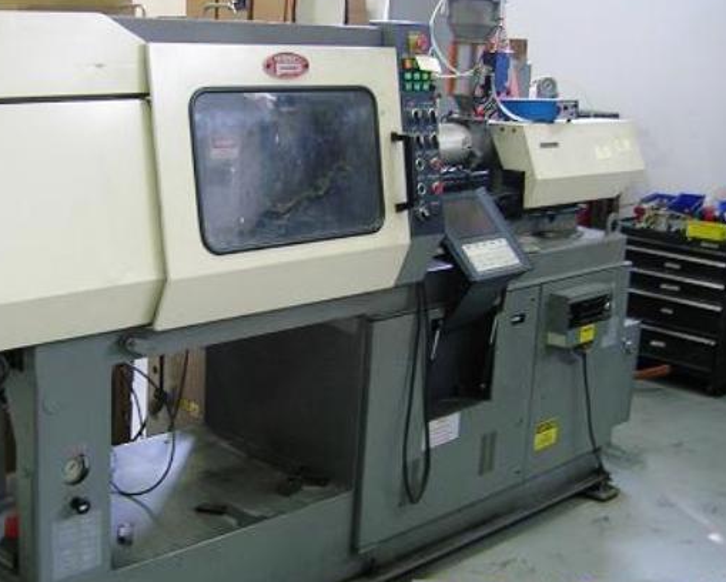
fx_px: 1075
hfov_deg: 37.0
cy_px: 273
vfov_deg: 30.3
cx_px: 255
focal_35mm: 50
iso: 50
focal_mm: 5.7
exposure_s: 1/5.4
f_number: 2.9
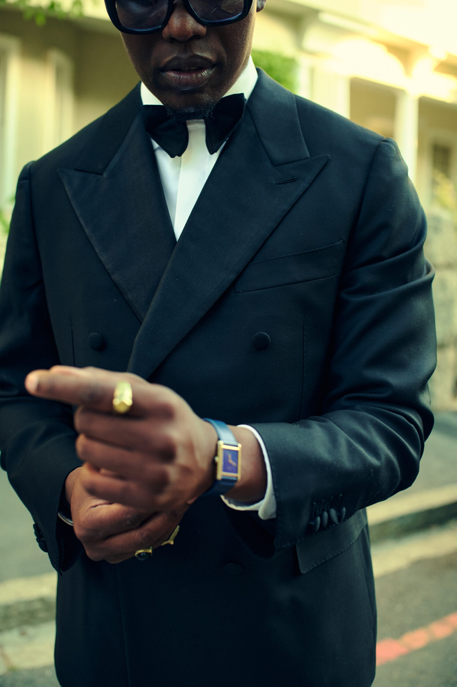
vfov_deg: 54.5
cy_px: 344
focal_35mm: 35
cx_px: 228
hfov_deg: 37.8
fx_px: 667
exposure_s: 1/160
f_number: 2.8
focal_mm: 35
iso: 1250
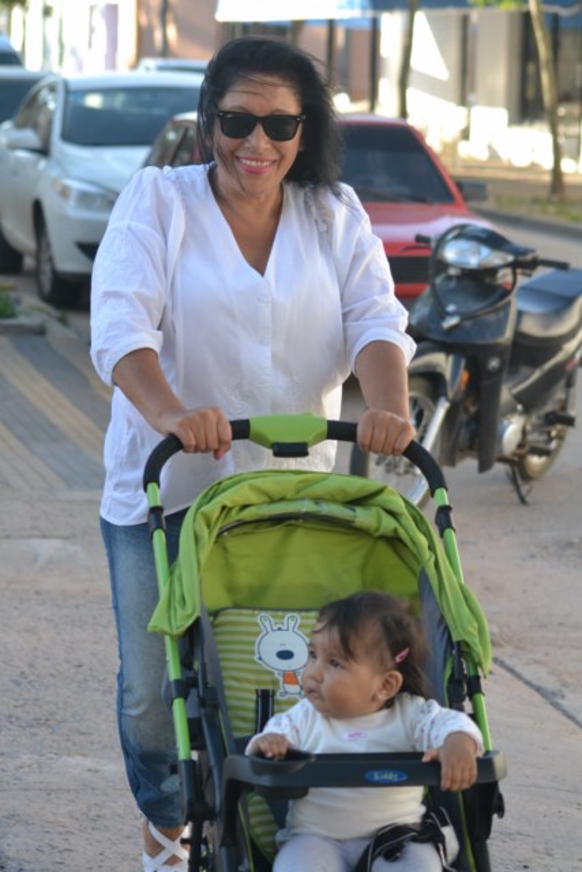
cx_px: 291
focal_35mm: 105
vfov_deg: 19.5
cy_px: 436
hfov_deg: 13.0
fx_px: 2545
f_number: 5
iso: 400
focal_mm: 70
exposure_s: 1/400
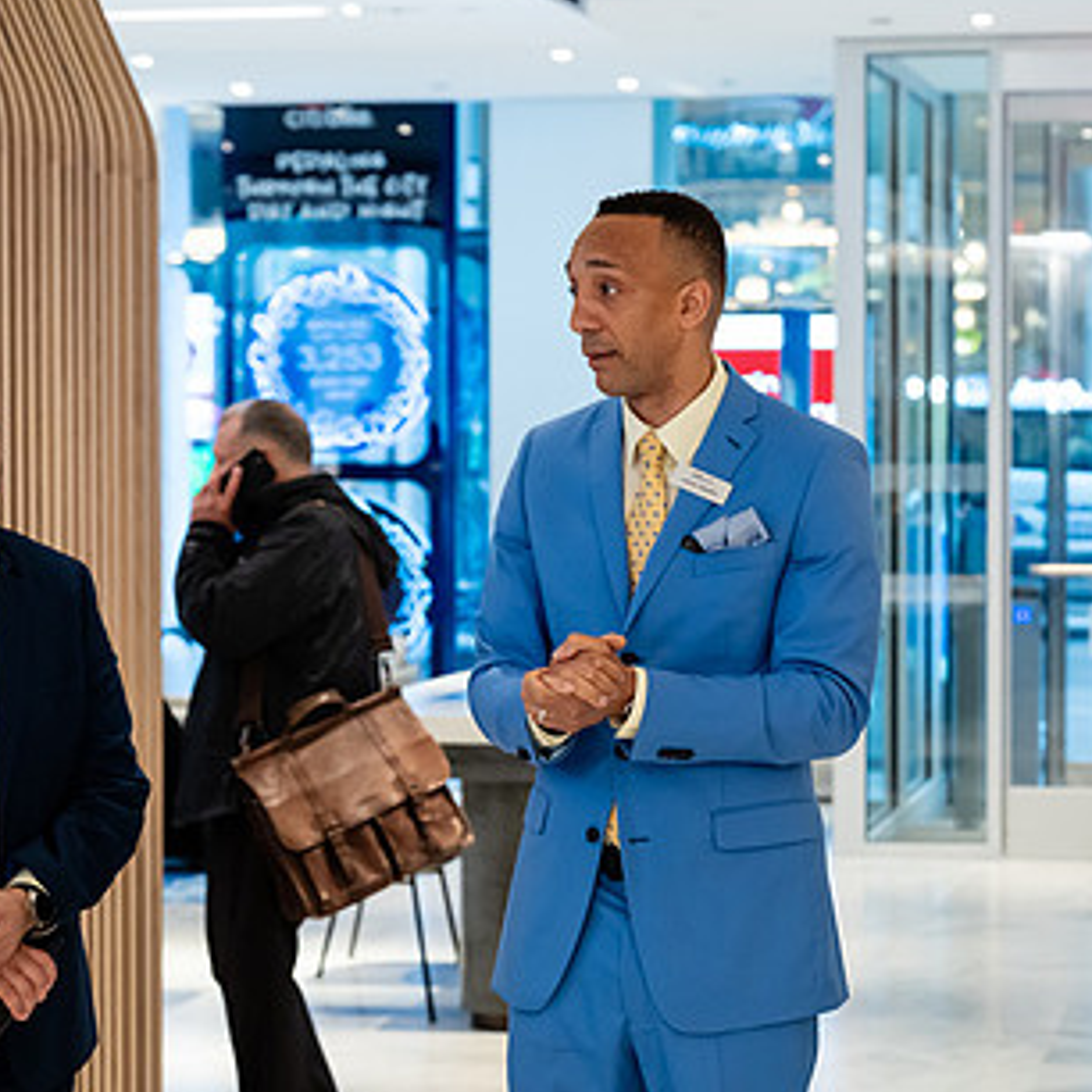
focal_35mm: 117
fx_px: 4176
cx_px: 646
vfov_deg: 14.9
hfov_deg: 14.9
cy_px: 553
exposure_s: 1/200
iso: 3200
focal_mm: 70
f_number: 4
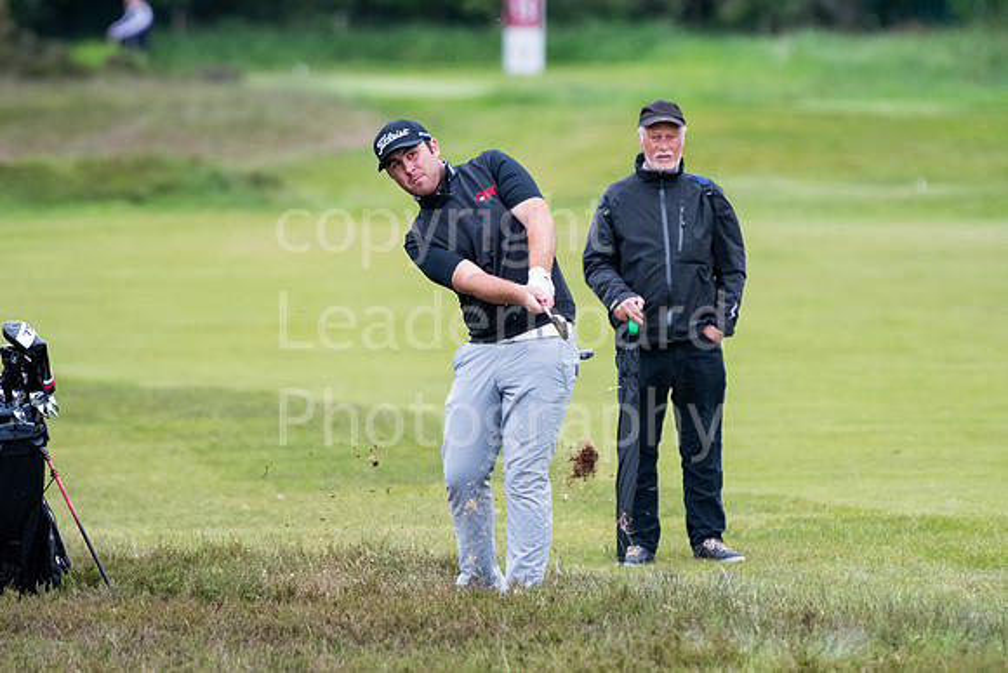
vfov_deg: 2.2
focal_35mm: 615
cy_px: 336
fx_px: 17223
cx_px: 504
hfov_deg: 3.4
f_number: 5.6
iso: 1600
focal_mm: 410
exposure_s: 1/1600
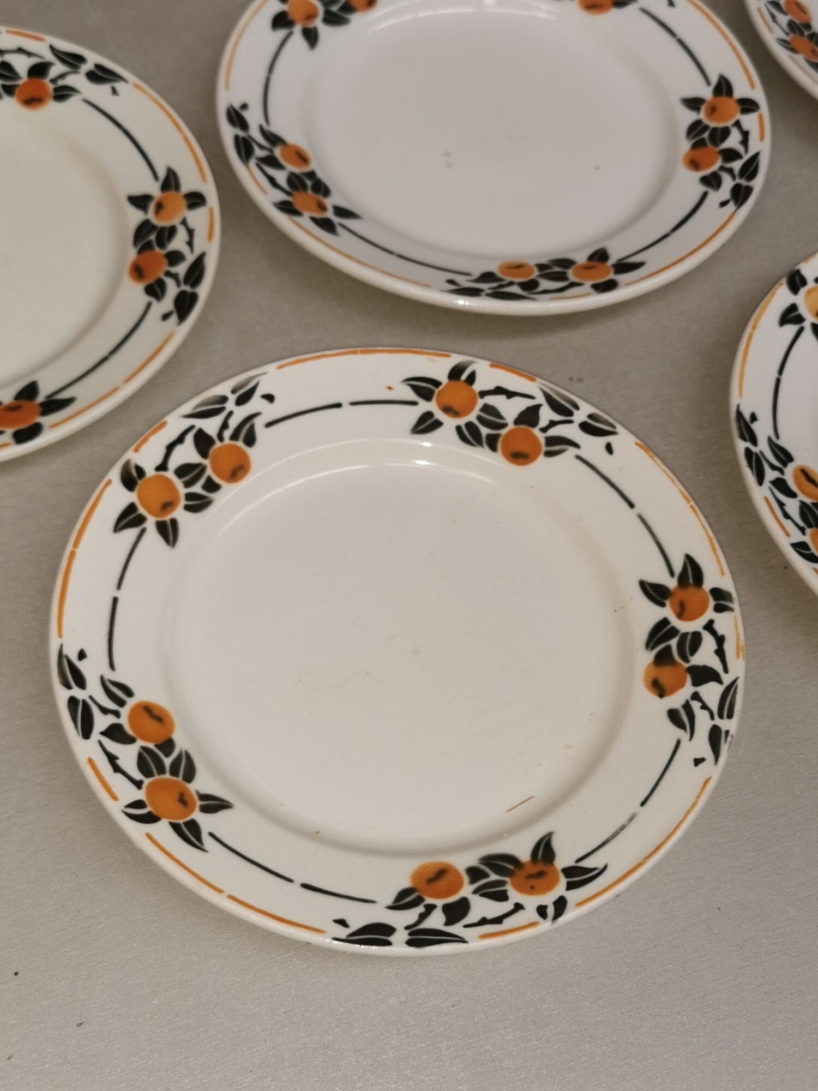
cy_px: 546
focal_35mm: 48
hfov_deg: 30.3
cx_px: 409
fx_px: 1512
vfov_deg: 39.7
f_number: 1.8
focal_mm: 5.58
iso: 64
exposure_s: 1/100
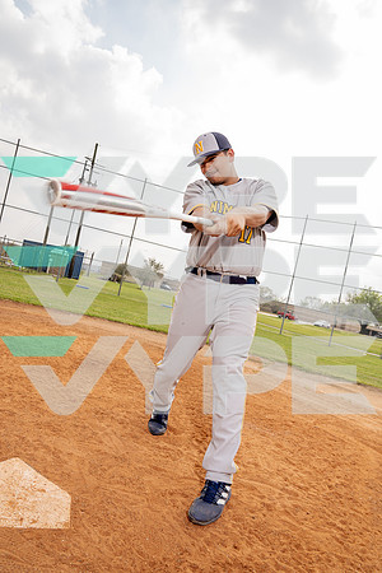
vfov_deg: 73.7
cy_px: 286
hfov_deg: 53.1
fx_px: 382
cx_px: 191
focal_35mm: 24
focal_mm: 24
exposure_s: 1/250
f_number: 5.6
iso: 100
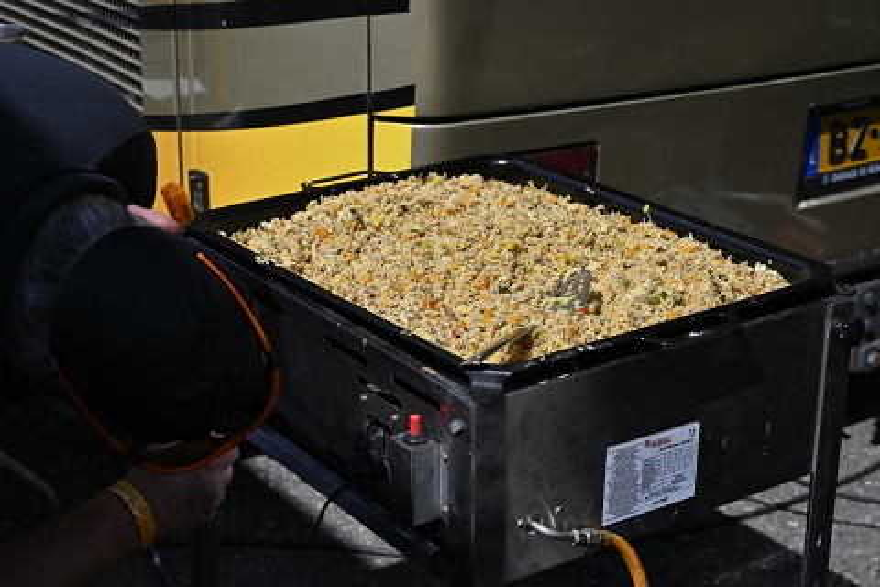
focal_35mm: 66
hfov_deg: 30.5
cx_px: 440
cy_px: 294
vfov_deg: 20.6
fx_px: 1613
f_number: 4
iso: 100
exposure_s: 1/800
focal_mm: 44
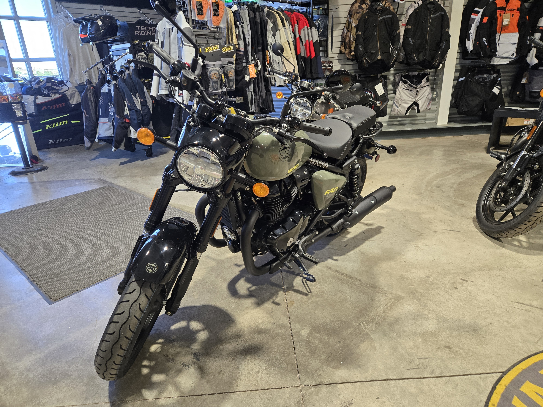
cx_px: 272
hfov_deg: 73.9
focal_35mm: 23
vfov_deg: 58.9
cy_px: 204
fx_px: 361
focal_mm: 5.4
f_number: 1.8
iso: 125
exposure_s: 1/120
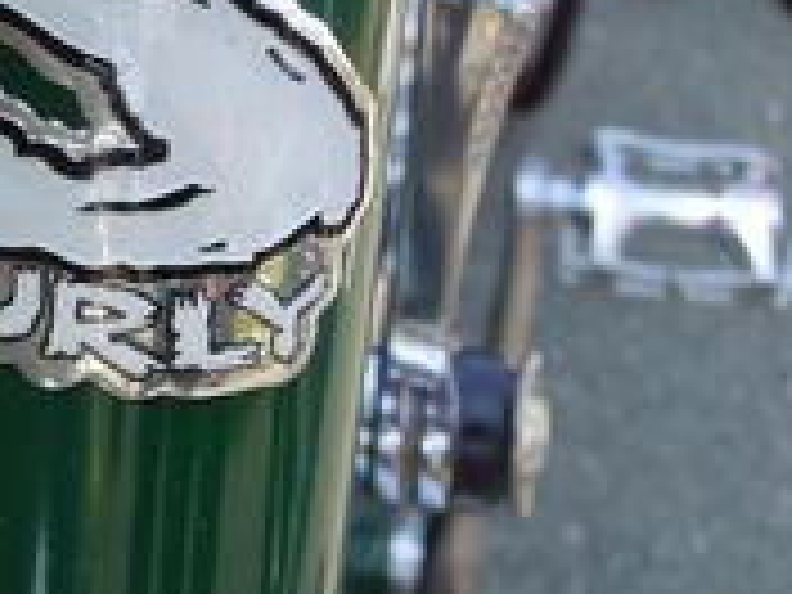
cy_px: 184
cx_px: 104
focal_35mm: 75
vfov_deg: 19.6
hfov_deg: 25.3
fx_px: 1716
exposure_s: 1/200
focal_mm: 5.9
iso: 100
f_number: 4
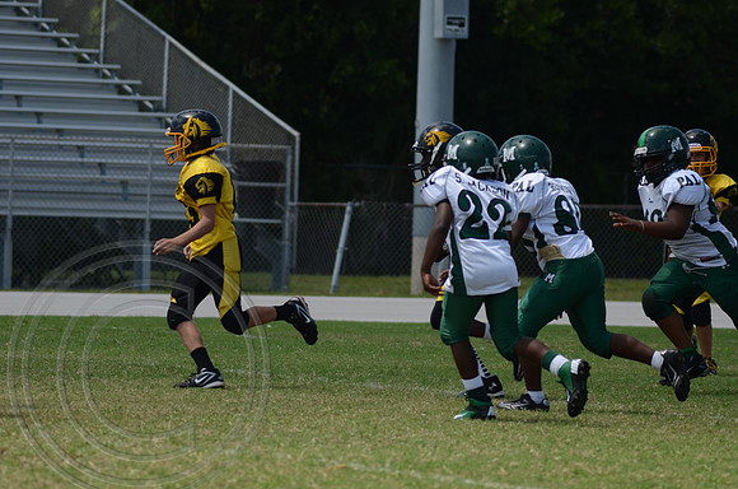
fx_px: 6137
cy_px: 244
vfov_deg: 4.6
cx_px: 369
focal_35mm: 300
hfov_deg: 6.9
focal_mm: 200
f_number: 5.6
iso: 200
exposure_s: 1/1000
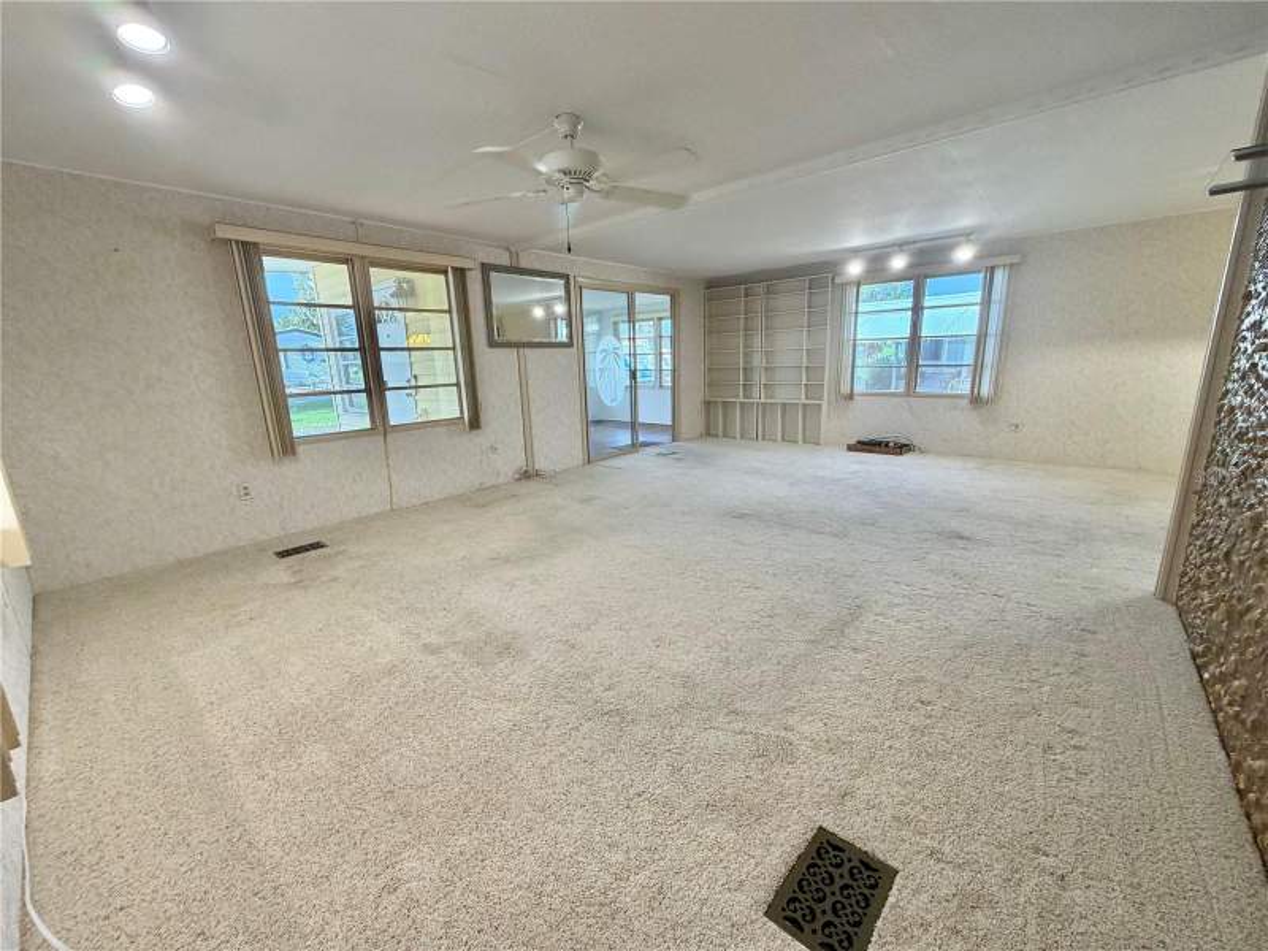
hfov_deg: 102.1
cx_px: 634
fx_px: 513
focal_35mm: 14
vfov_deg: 85.7
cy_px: 476
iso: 250
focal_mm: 2.22
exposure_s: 1/120
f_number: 2.2
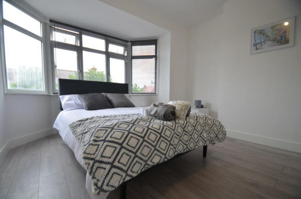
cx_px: 150
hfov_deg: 100.5
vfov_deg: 77.0
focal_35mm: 15
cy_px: 100
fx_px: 125
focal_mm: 10
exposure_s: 1/60
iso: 100
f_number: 3.5
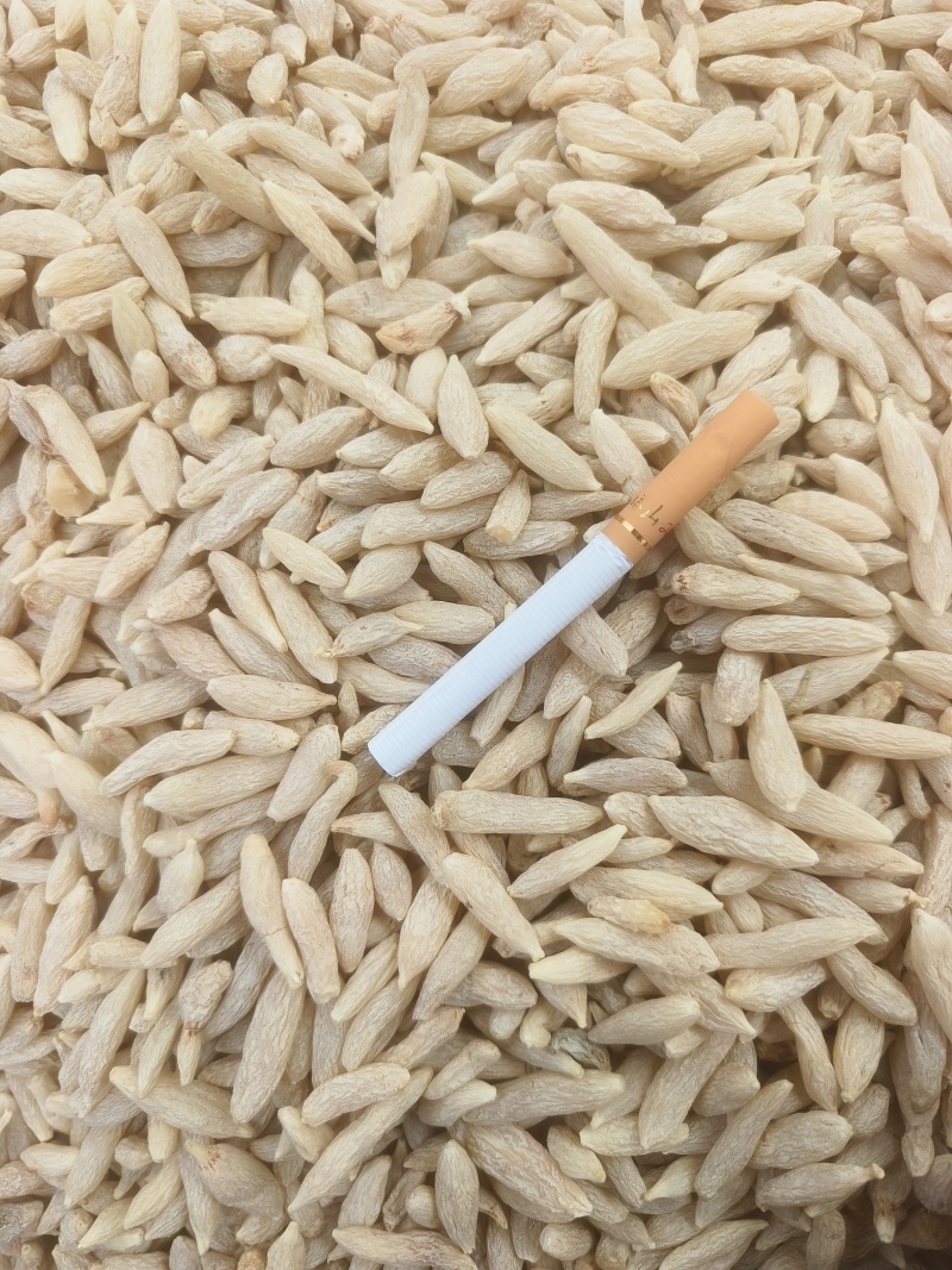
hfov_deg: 58.9
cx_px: 476
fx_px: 844
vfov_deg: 73.9
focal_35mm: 23
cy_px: 635
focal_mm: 5.5
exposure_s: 1/100
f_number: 1.75
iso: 116
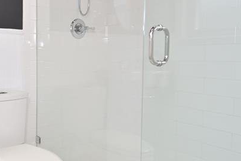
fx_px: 254
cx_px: 16
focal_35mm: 38
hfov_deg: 45.1
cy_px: 68
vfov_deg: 35.0
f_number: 5
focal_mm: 15
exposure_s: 1/100
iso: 200
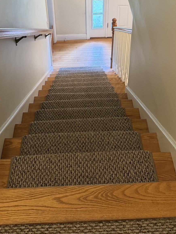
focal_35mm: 48
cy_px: 11
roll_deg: +0.9
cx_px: 94
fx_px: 325
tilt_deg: -32.7
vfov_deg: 36.5
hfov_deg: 30.3
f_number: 1.78
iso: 250
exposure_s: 1/60
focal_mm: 6.76
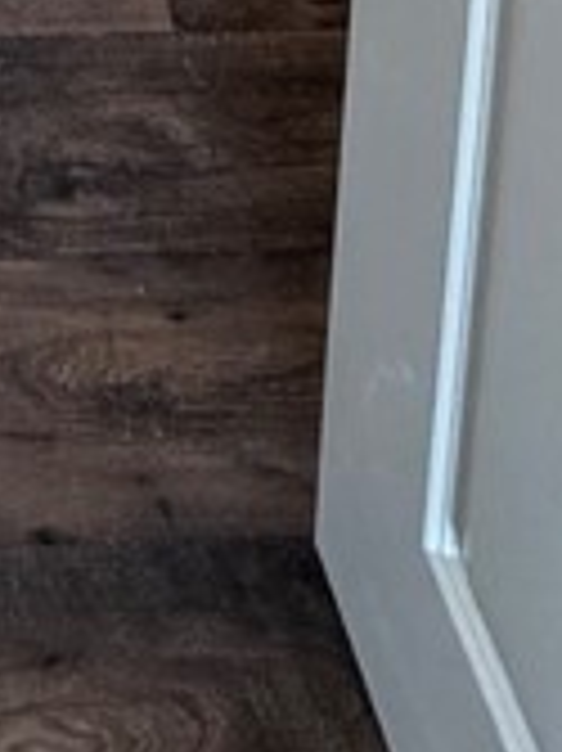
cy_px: -1256
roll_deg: +1.9
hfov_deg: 15.9
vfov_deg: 13.2
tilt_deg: -13.2
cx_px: -252
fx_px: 1864
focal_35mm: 86
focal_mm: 2.22
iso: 160
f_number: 2.2
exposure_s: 1/120
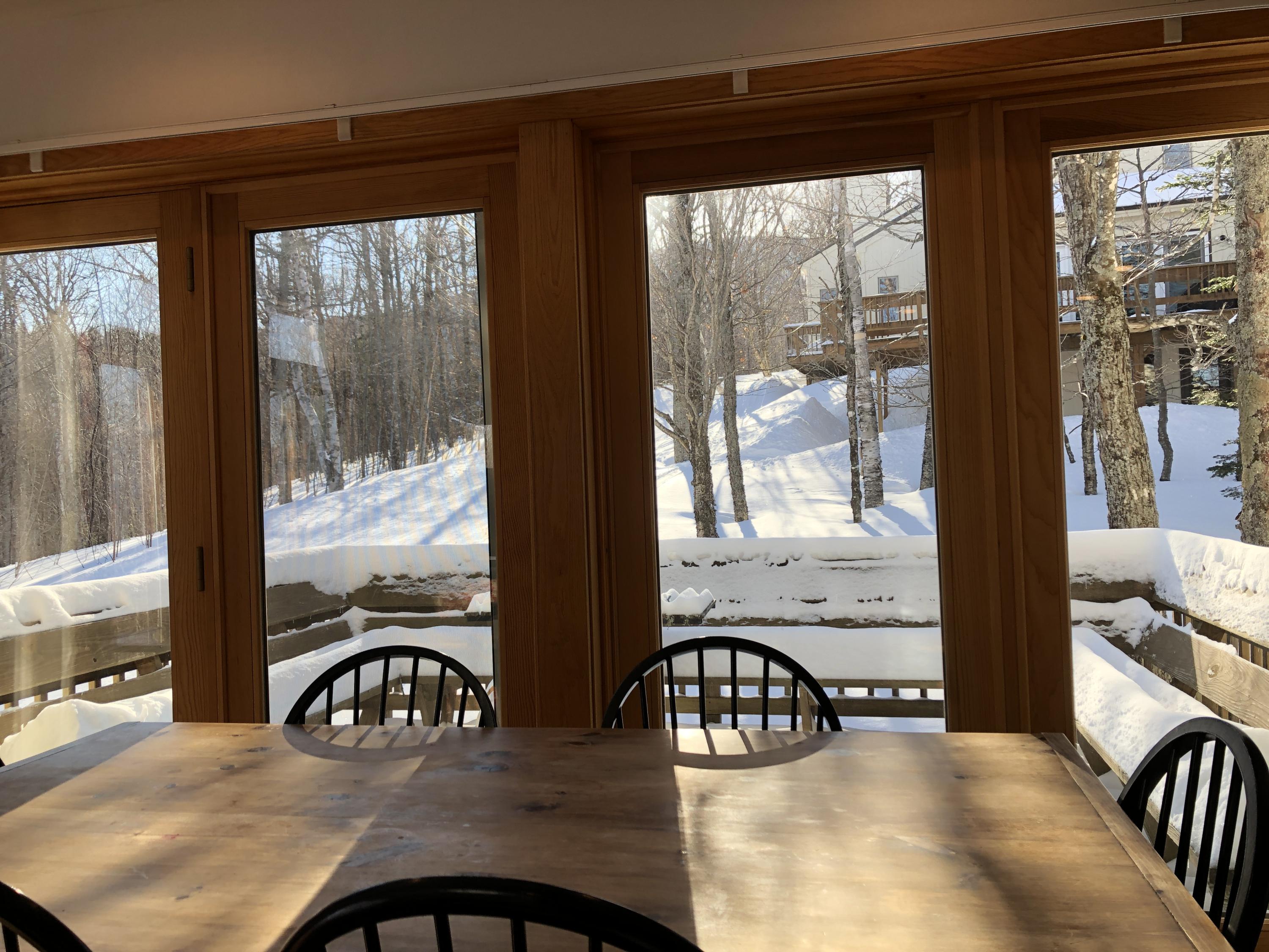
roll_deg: +2.1
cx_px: 634
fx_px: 1026
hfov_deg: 63.4
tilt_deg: -0.8
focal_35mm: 28
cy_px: 476
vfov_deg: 49.7
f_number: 1.8
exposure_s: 1/326
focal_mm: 3.99
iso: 20
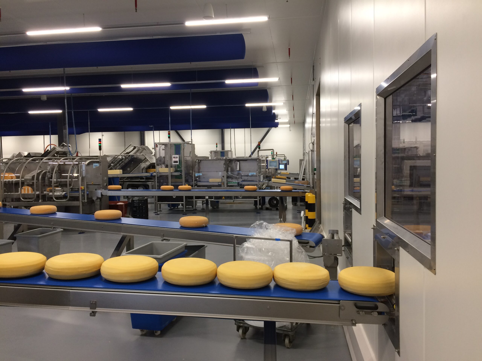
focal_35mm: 29
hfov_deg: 61.7
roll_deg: +0.4
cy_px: 180
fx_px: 404
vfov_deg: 48.2
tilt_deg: -2.7
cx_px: 241
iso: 40
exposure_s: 1/33
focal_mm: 4.15
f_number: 2.2
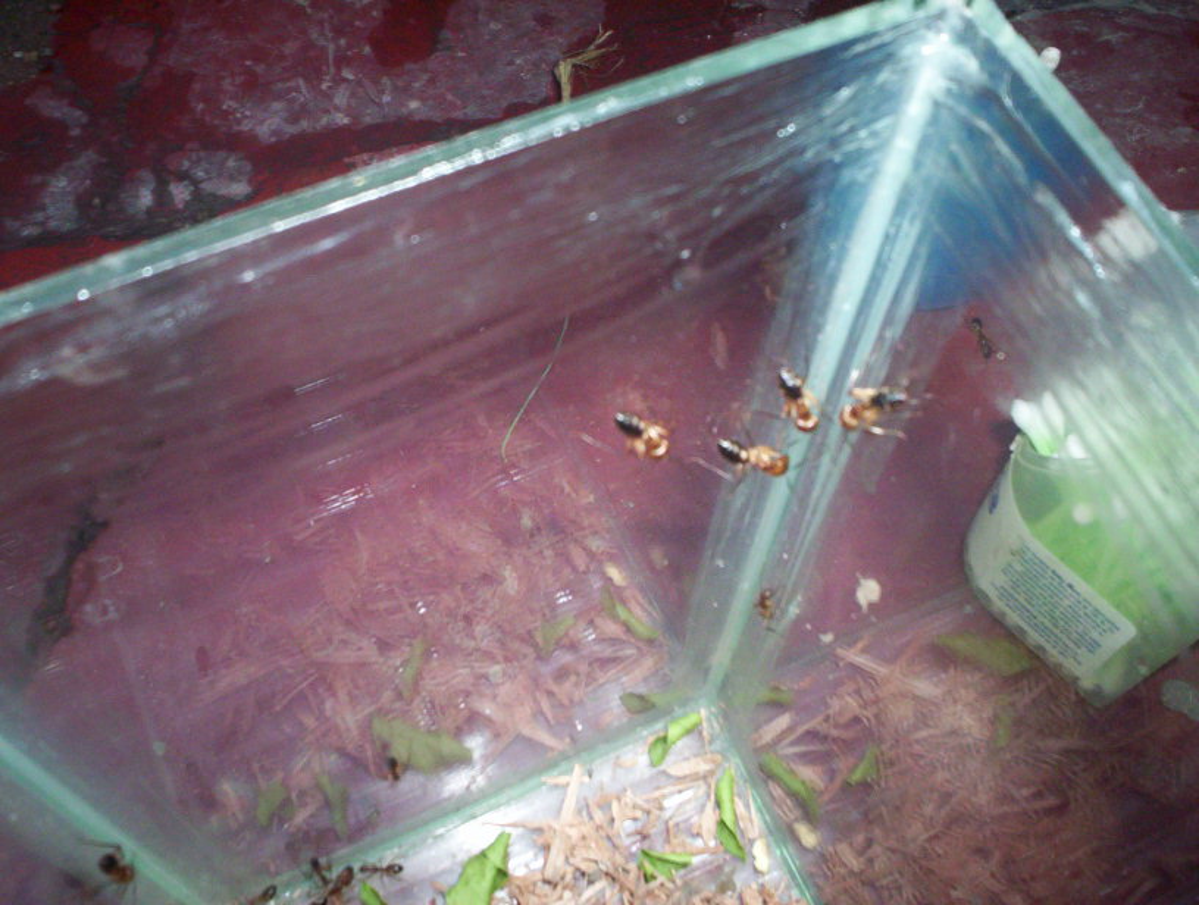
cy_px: 452
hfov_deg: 48.9
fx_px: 1319
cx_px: 600
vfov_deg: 37.9
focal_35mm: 38
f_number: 4.5
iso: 140
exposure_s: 1/60
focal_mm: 4.99
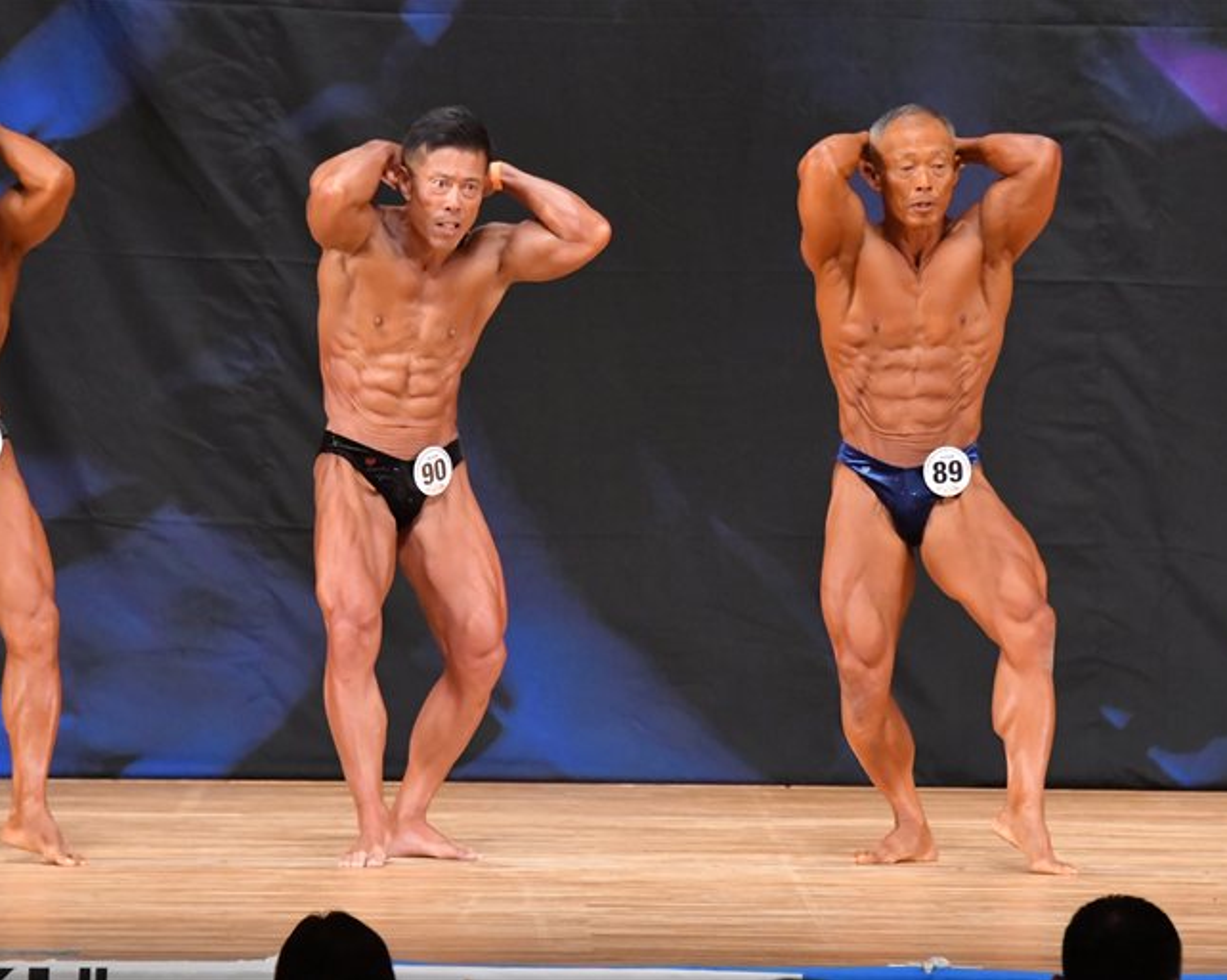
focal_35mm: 323
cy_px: 489
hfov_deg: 6.0
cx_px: 616
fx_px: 11724
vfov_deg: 4.8
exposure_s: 1/400
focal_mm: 190
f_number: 5.6
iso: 7200
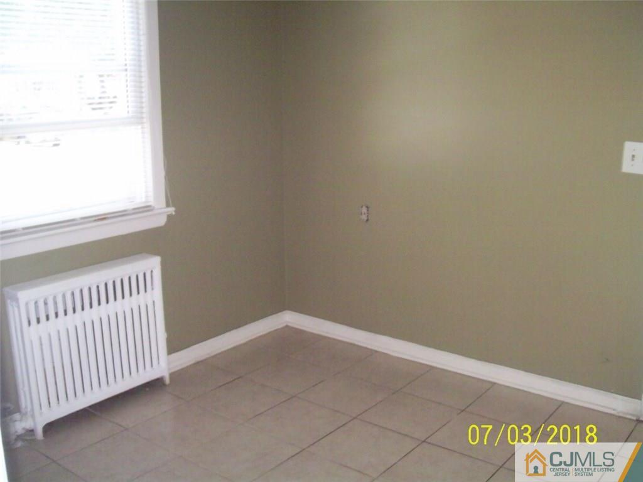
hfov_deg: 51.4
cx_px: 322
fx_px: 669
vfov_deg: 39.7
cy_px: 241
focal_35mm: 36
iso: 160
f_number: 2.7
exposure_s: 1/64
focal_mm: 6
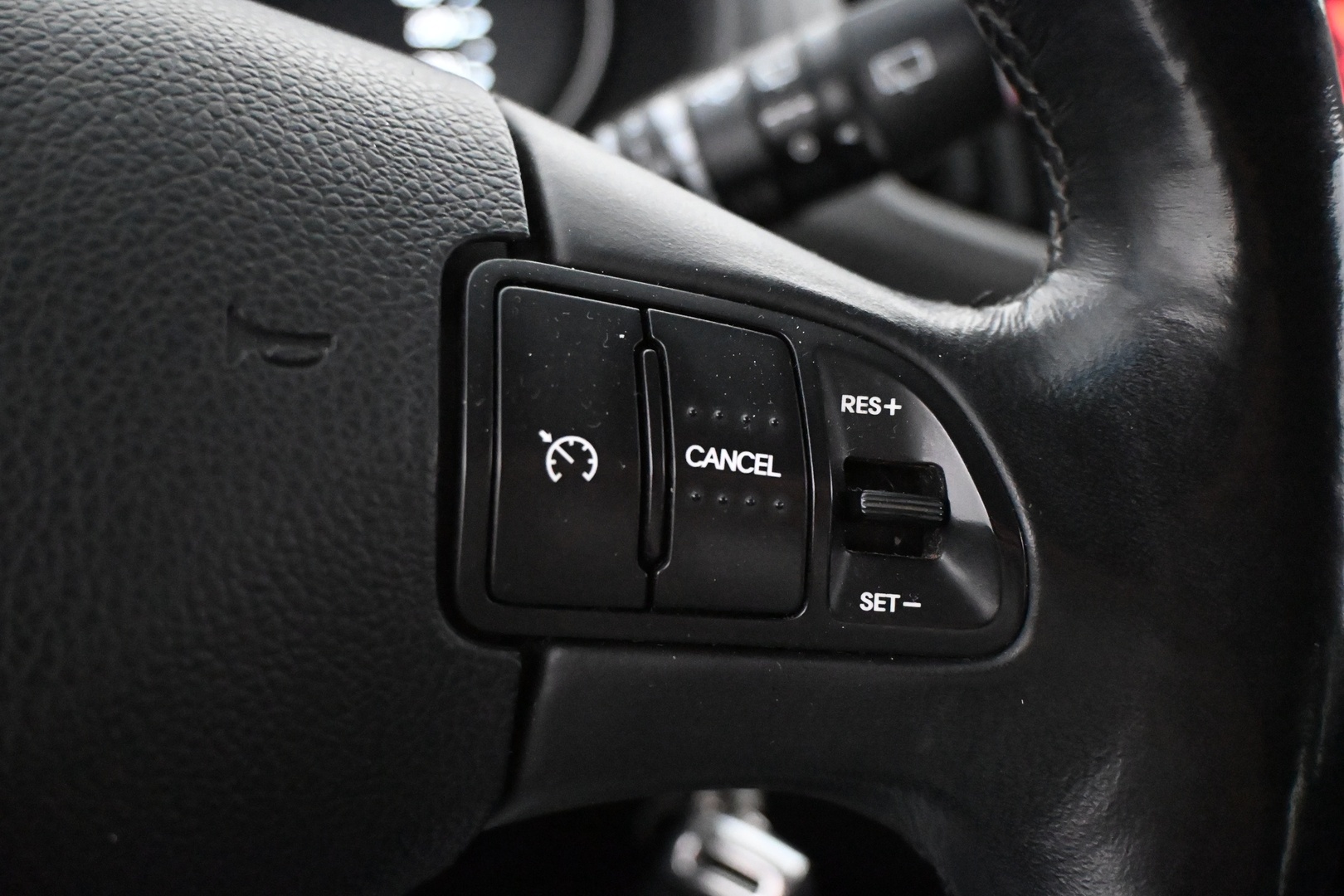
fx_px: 1288
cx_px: 672
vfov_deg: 38.4
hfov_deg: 55.1
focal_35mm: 34
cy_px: 448
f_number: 4.2
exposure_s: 1/60
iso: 12800
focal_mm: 23
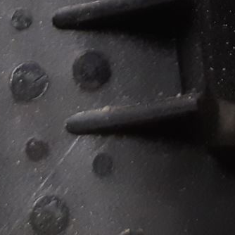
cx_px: 361
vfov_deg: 11.2
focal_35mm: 141
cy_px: -232
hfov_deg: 11.8
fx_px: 1083
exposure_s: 1/50
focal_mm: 3.93
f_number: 1.7
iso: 200
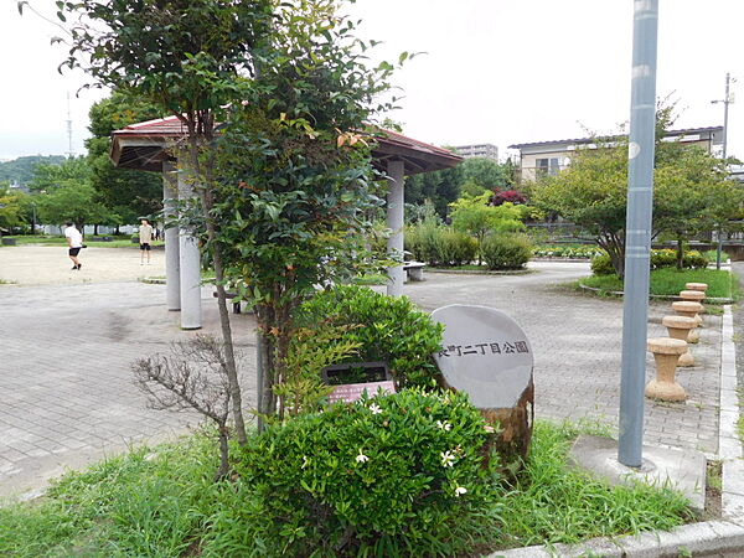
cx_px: 372
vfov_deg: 54.9
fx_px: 537
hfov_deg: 69.4
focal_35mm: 25
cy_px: 279
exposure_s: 1/400
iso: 125
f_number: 3.4
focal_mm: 4.5
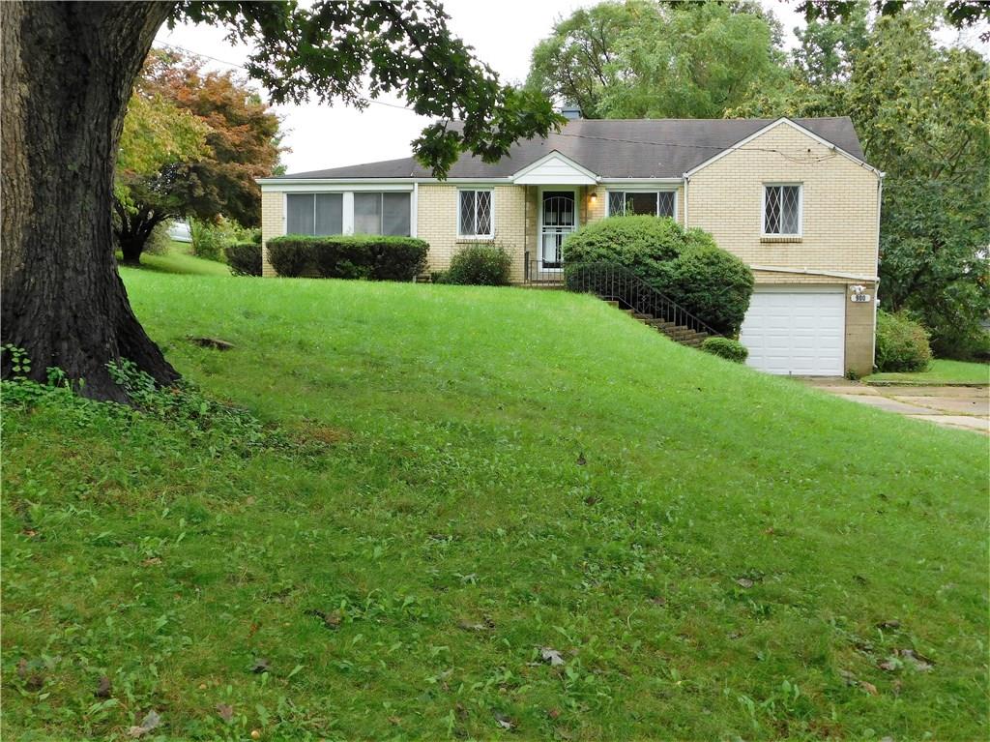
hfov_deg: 42.1
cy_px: 371
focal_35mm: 45
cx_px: 495
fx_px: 1286
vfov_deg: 32.2
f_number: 3.7
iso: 125
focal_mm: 8
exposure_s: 1/160
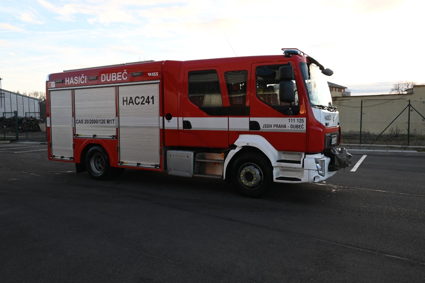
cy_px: 142
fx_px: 336
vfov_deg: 45.7
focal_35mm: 28
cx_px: 212
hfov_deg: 64.6
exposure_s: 1/200
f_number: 7.1
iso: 640
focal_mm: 19
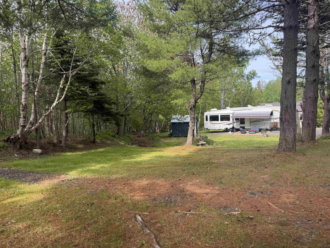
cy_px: 124
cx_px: 165
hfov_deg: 71.6
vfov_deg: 56.8
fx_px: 229
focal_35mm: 24
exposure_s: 1/582
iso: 80
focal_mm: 6.76
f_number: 1.78
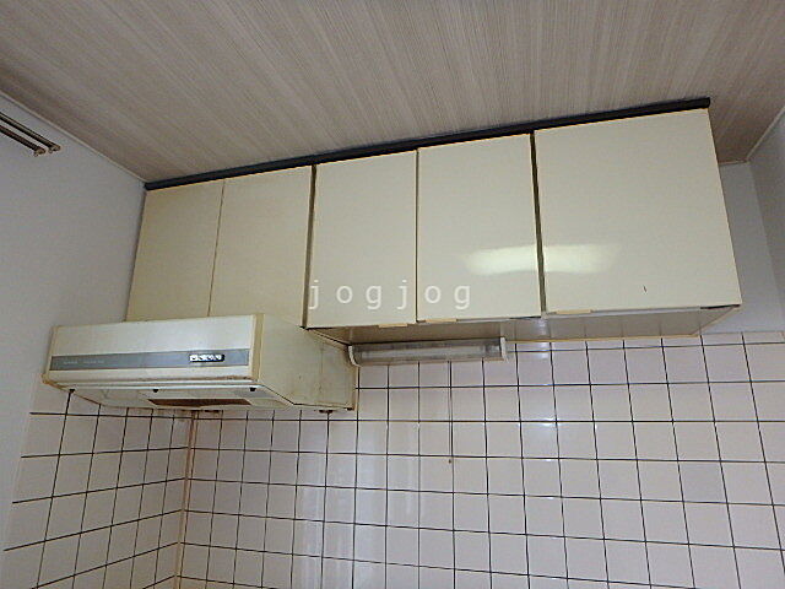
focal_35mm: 21
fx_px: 476
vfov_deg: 63.4
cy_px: 294
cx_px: 392
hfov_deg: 79.0
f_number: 3.5
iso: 250
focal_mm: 3.7
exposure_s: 1/30
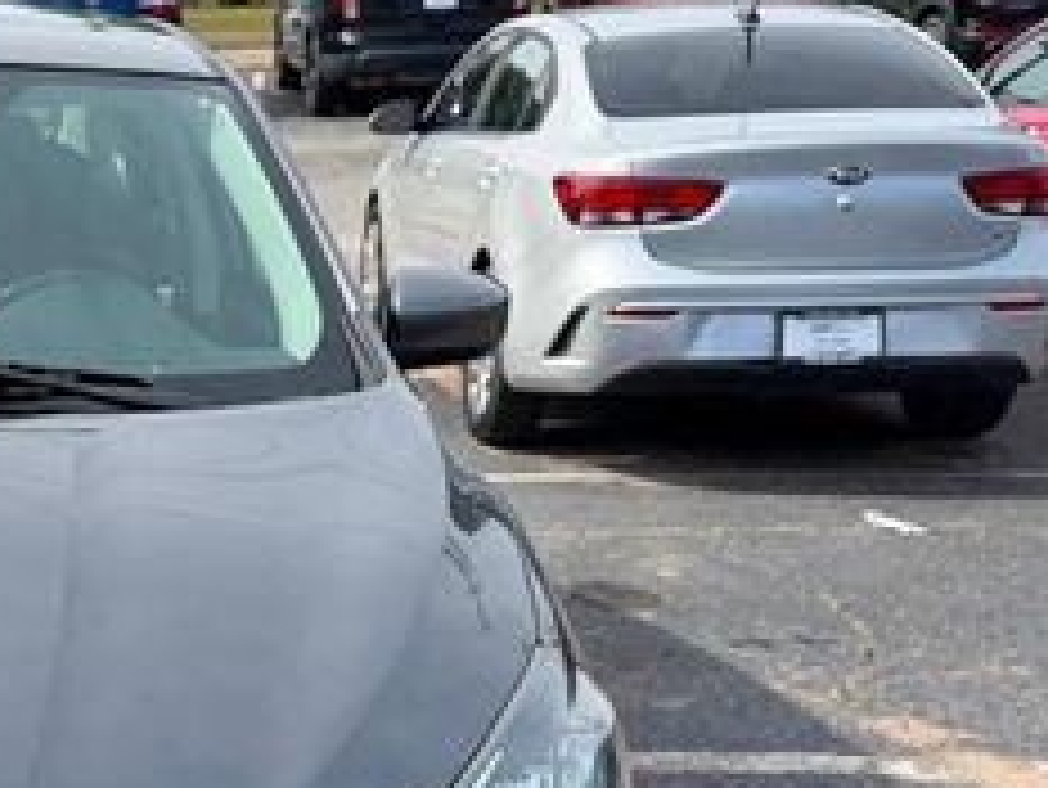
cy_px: 738
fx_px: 1999
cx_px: -135
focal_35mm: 66
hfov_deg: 26.8
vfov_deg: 21.7
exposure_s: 1/2611
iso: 80
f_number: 1.78
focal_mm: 6.76
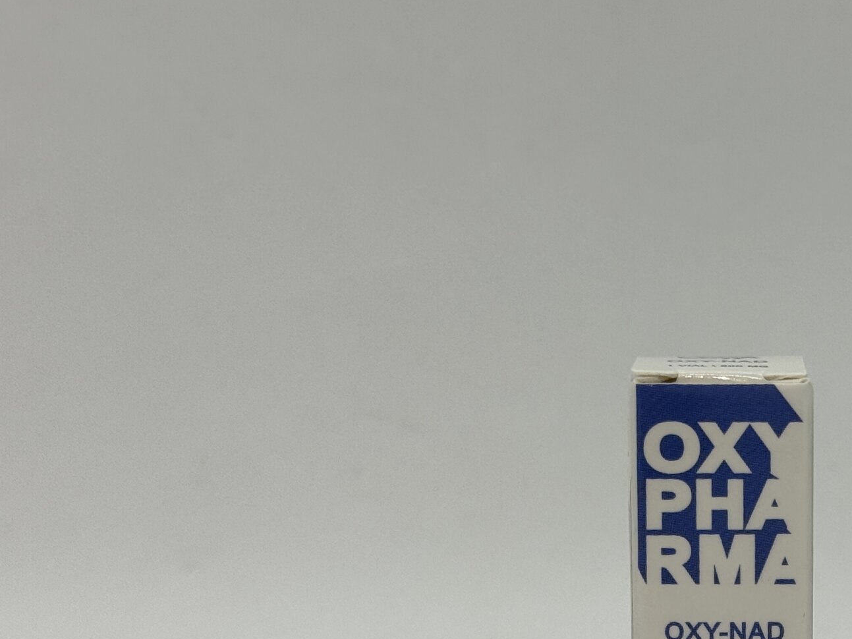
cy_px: 520
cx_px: 791
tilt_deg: -8.7
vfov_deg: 15.5
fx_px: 2338
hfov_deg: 20.2
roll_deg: +0.2
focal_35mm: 95
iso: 64
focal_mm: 6.76
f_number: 1.78
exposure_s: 1/454
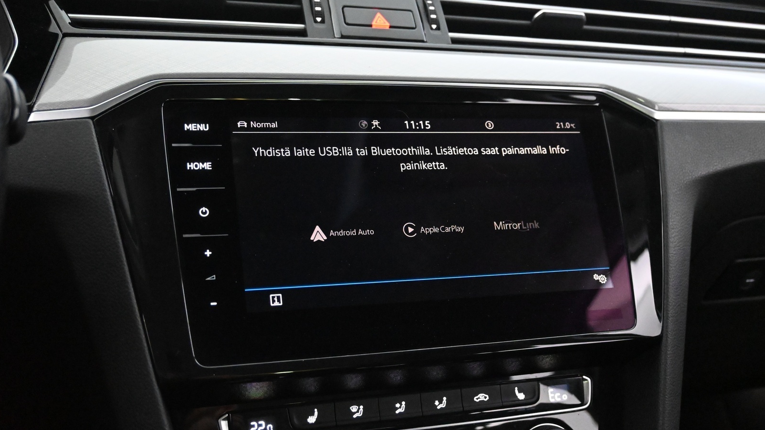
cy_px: 225
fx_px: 741
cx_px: 383
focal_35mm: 37
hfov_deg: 54.6
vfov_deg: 32.4
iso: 9000
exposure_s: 1/40
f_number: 4.2
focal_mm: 23
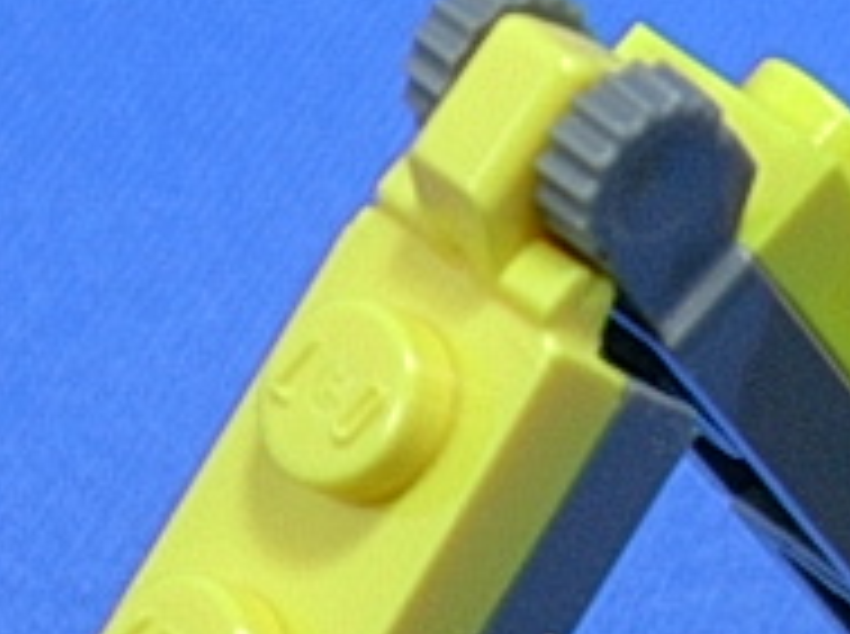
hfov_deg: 8.1
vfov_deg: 6.1
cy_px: 809
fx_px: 5907
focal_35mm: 241
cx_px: 1219
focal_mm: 10.8
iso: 70
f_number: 3.7
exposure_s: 1/19
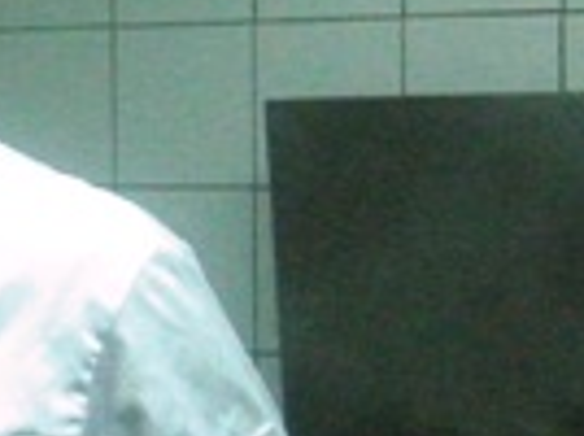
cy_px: 288
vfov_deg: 8.6
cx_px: -174
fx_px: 2897
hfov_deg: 11.2
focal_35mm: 172
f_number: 2.7
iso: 865
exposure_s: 1/125
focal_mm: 7.5
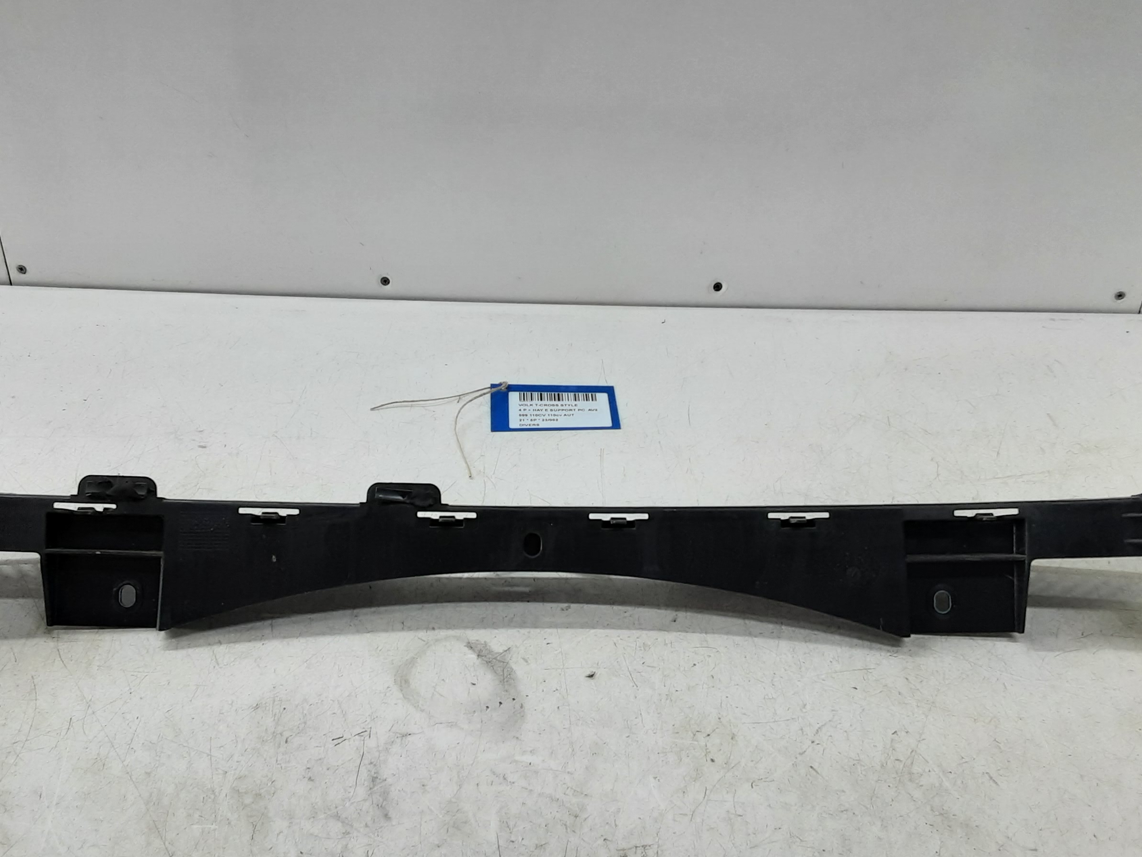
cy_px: 449
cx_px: 513
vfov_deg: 38.7
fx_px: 1221
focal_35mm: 37
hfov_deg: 50.1
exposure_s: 1/50
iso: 50
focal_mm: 2.91
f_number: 1.9
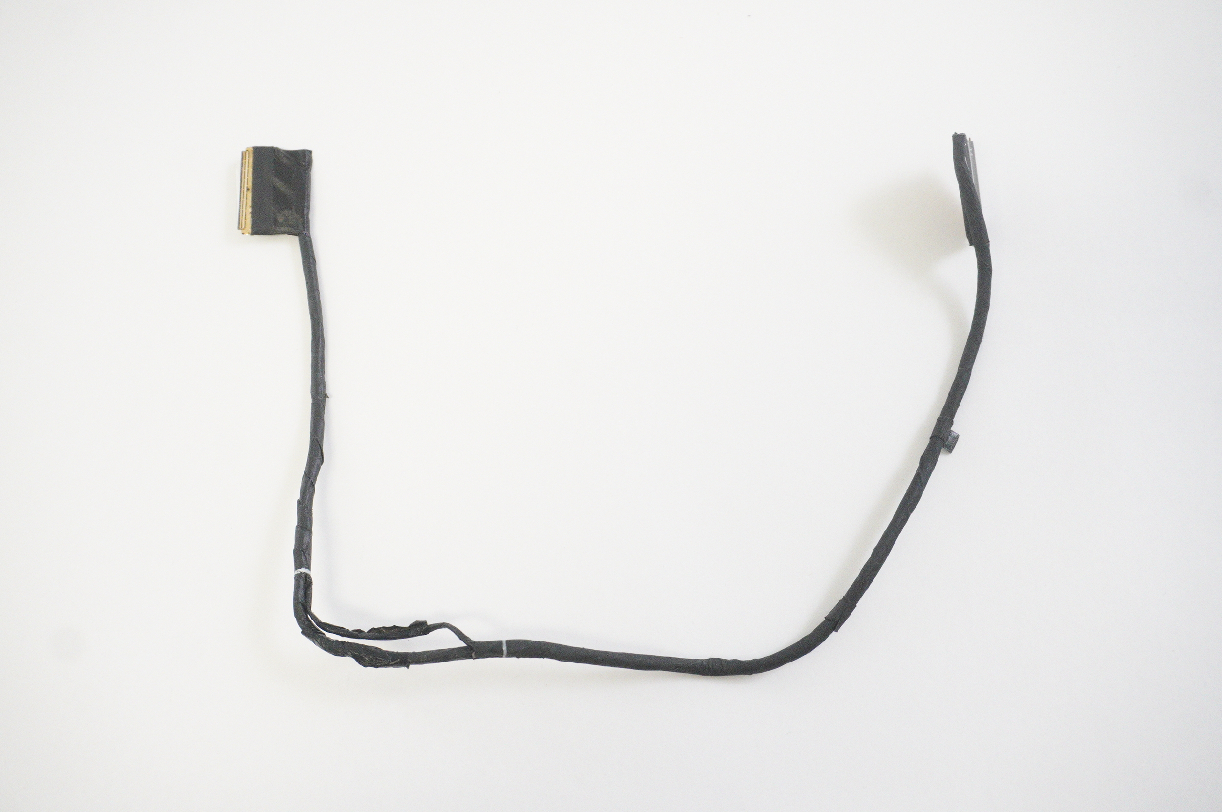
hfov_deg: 55.1
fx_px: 1170
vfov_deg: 38.3
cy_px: 406
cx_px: 611
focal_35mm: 34
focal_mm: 23
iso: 5000
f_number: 5.6
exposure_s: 1/200
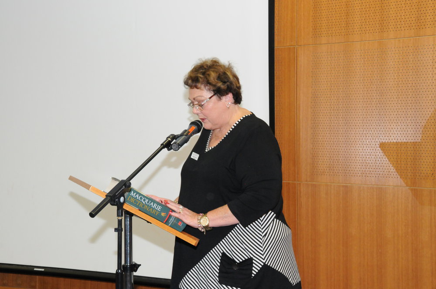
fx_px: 762
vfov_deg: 21.5
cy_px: 144
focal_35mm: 63
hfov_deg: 31.9
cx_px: 218
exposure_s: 1/13
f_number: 9
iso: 2000
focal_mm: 42
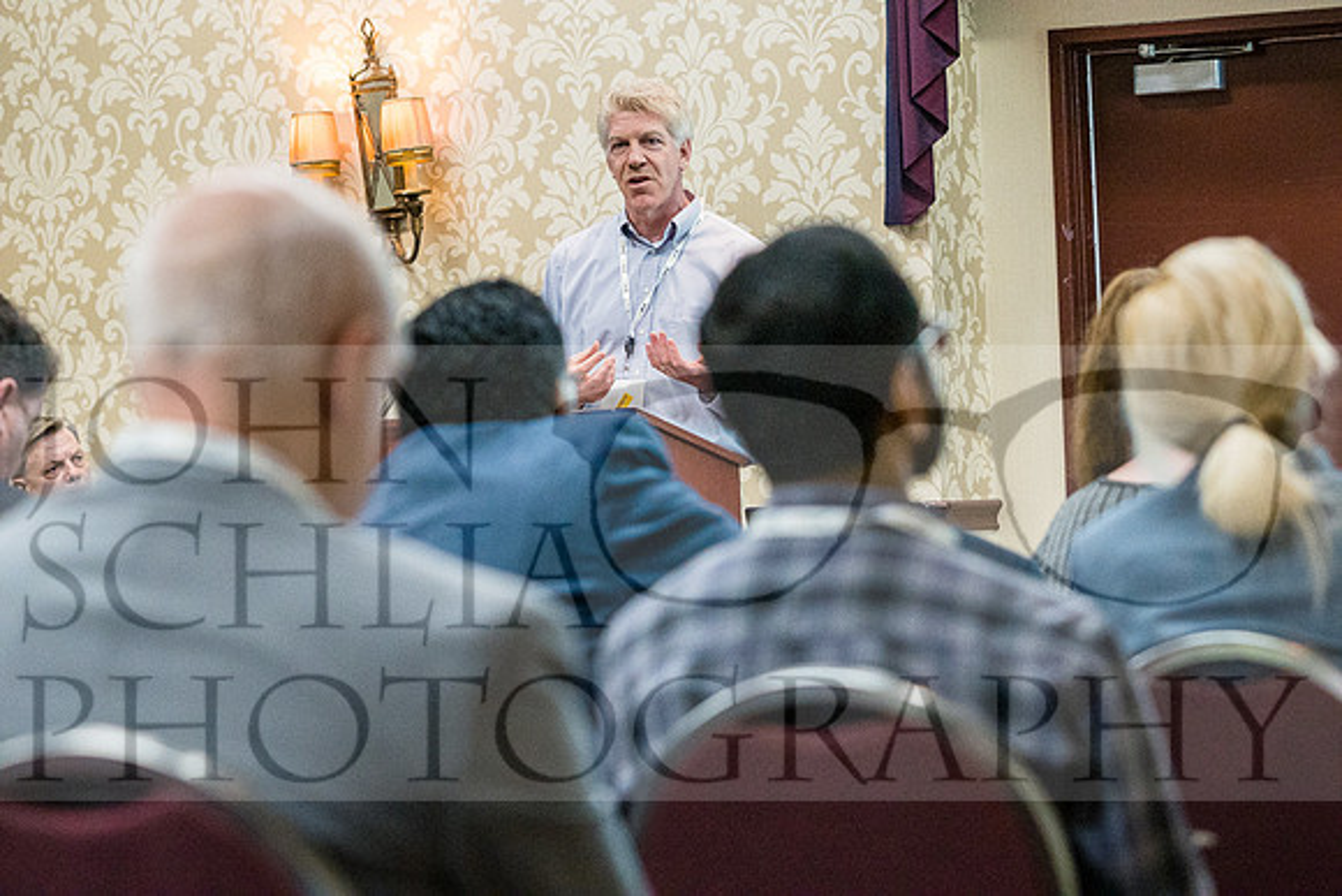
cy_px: 448
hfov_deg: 16.3
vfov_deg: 10.9
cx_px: 671
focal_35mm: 126
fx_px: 4698
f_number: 3.5
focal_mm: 84
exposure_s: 1/200
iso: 3200
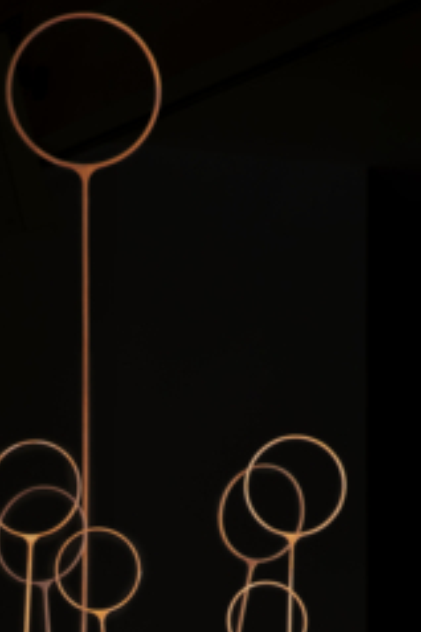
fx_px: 3900
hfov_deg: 6.2
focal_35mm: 222
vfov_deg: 9.1
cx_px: 85
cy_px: 814
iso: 100
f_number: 8
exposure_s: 1/200
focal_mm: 50
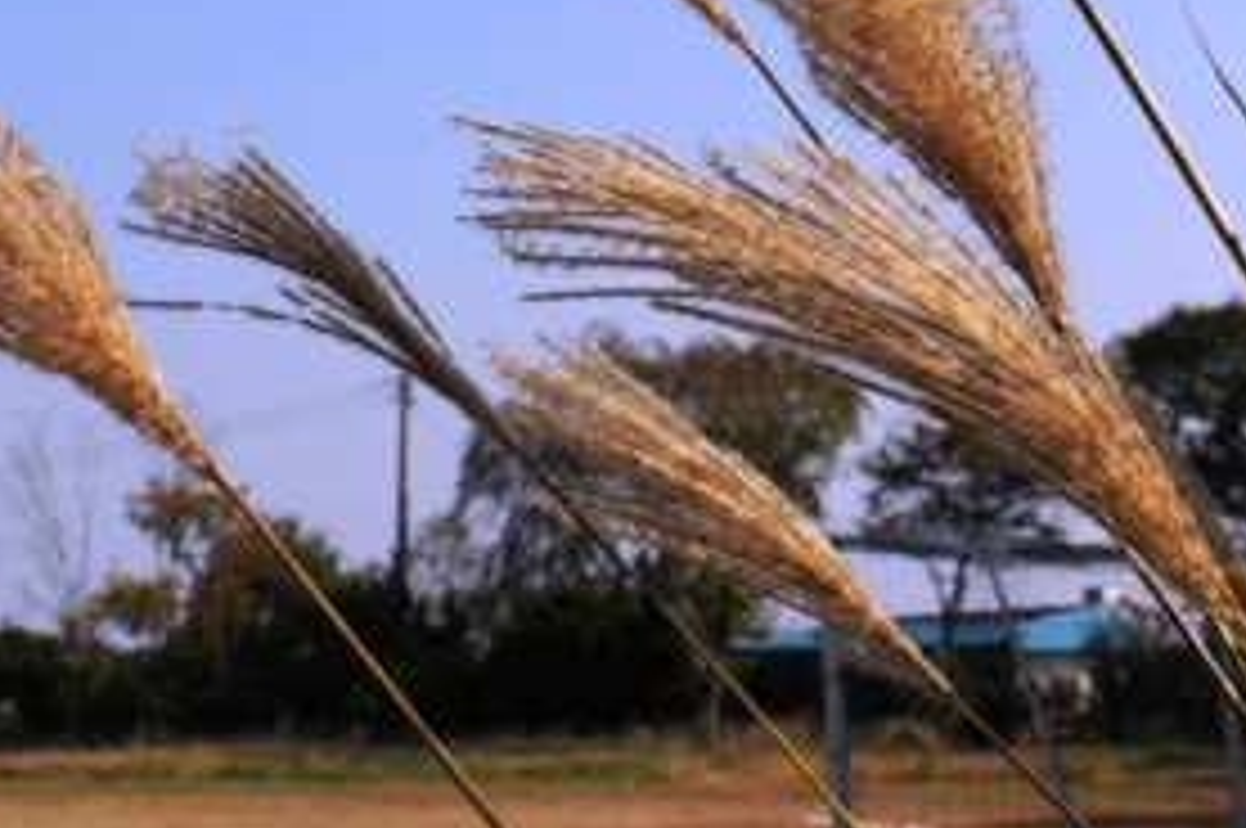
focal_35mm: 104
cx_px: 562
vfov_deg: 12.6
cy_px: -302
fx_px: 3595
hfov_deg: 19.7
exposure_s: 1/400
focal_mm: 36
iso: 200
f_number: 10
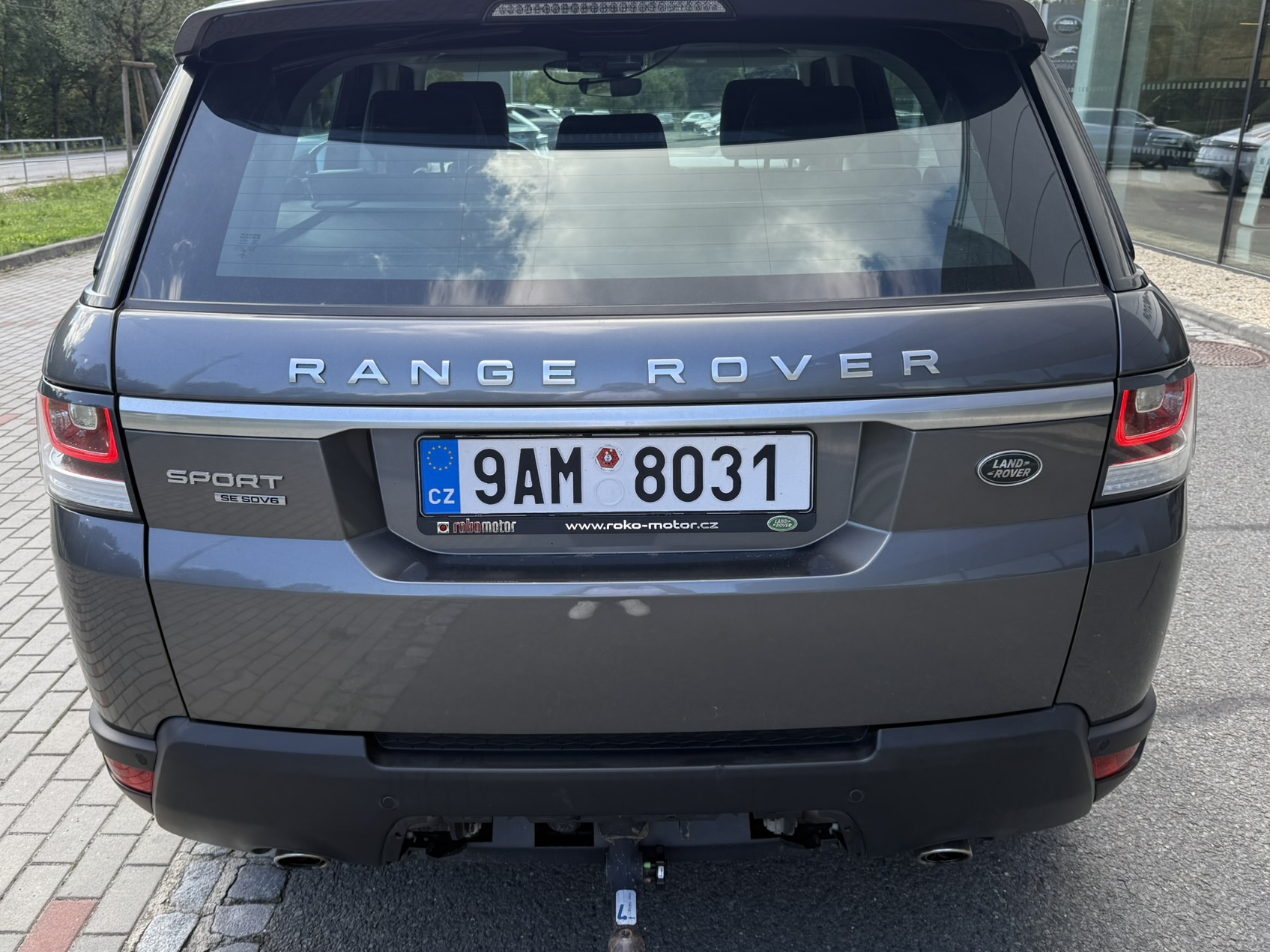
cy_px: 453
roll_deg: -1.1
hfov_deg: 61.6
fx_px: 1064
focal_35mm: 29
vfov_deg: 48.2
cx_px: 613
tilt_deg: -17.4
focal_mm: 6.76
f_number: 1.78
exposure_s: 1/632
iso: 80
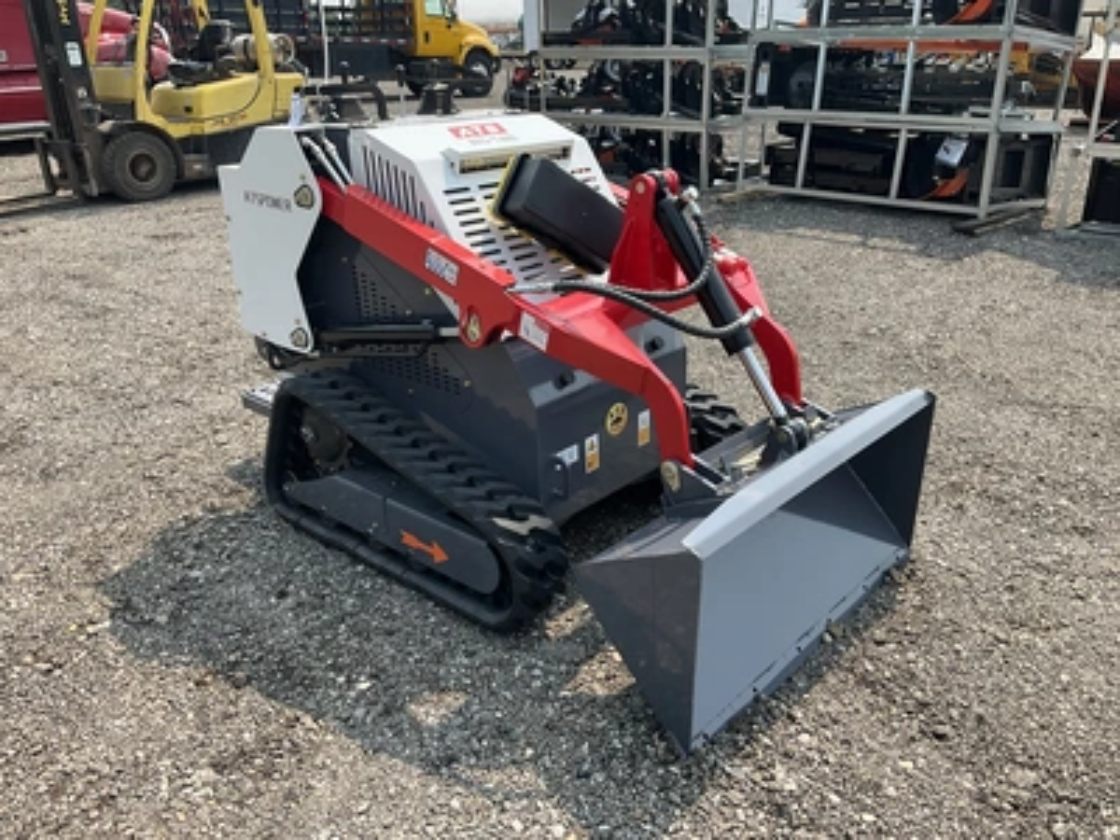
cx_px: 560
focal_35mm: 29
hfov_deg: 61.7
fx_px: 938
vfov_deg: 48.2
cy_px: 420
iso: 25
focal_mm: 3
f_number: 1.8
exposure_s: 1/792
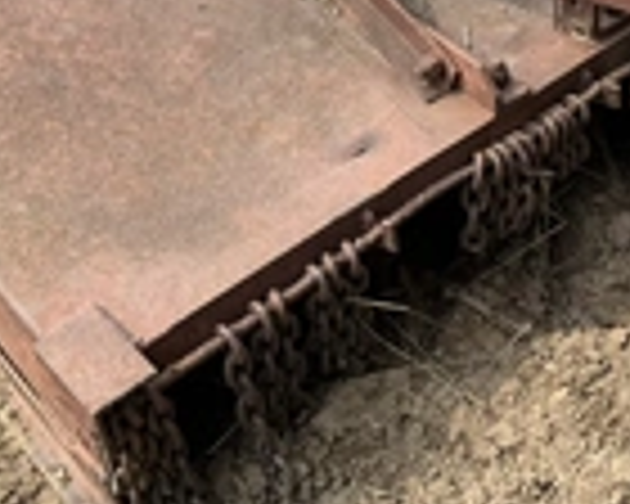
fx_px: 1249
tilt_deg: -46.4
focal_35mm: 67
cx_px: 504
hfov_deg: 27.7
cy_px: 148
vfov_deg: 22.7
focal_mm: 6.76
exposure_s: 1/1385
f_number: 1.78
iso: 80
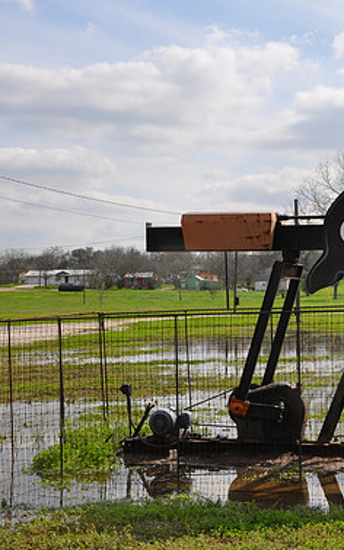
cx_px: 373
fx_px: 914
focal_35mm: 61
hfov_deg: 20.4
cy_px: 278
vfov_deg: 33.5
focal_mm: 26
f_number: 11
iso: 200
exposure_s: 1/200
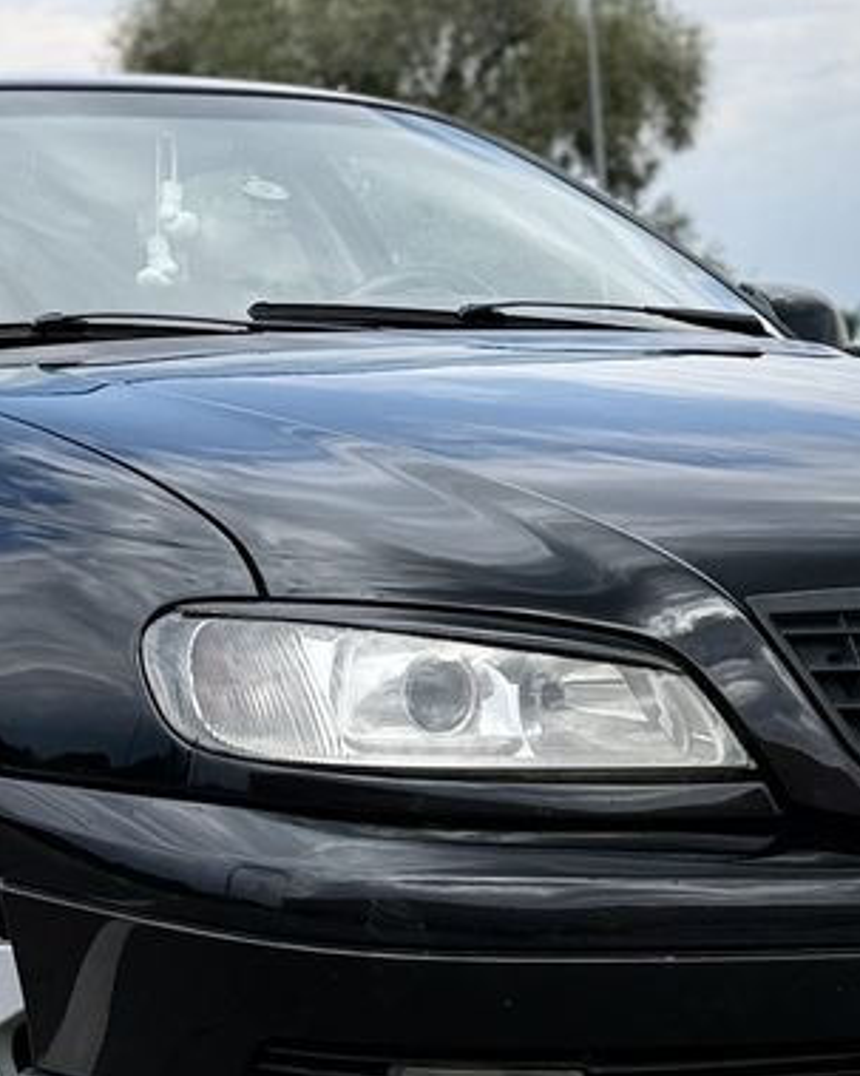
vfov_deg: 18.3
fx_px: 3151
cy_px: -236
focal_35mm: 99
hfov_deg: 15.3
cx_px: 65
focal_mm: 6.76
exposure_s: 1/4405
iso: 100
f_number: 1.78
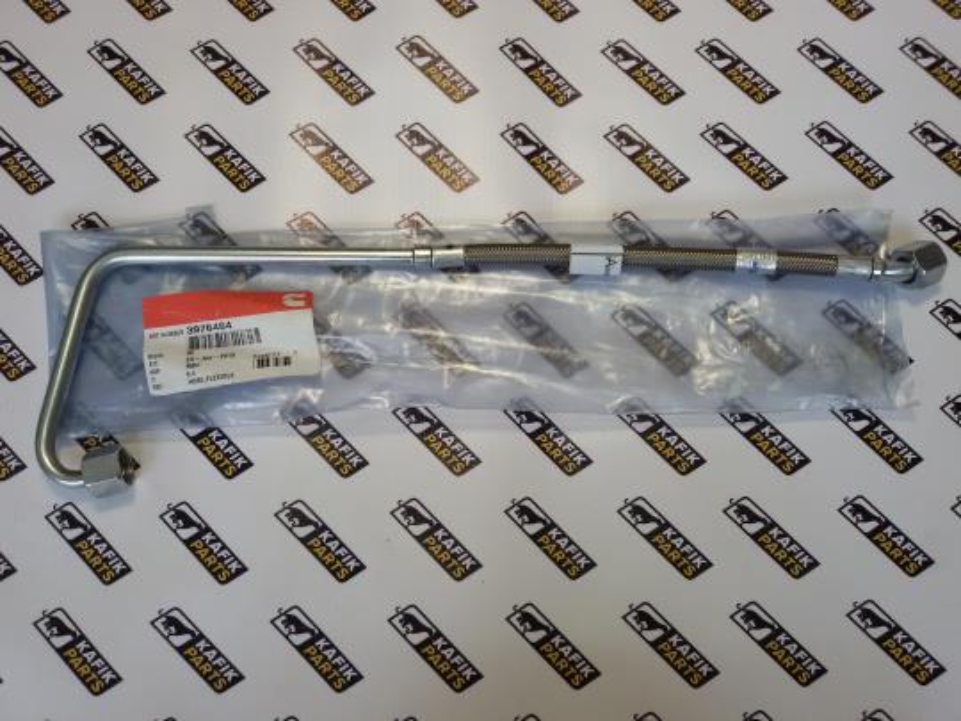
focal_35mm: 31
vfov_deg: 45.4
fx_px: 861
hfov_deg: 58.4
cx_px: 480
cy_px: 360
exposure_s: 1/33
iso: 40
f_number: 2.4
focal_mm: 2.93
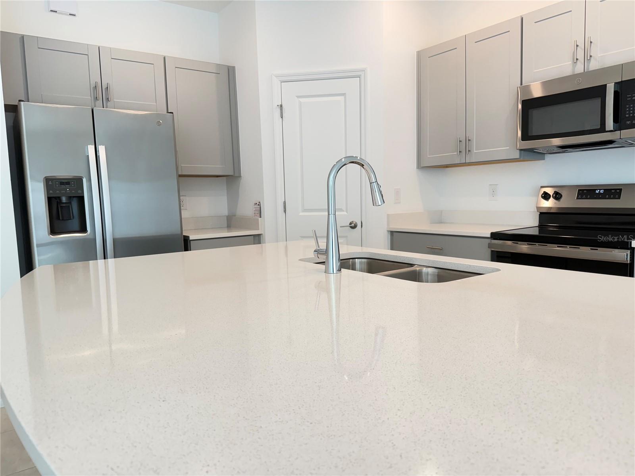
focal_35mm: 24
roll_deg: +2.5
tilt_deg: -4.8
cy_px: 238
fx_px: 440
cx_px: 318
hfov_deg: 71.6
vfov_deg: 56.8
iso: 160
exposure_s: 1/120
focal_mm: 6.76
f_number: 1.78
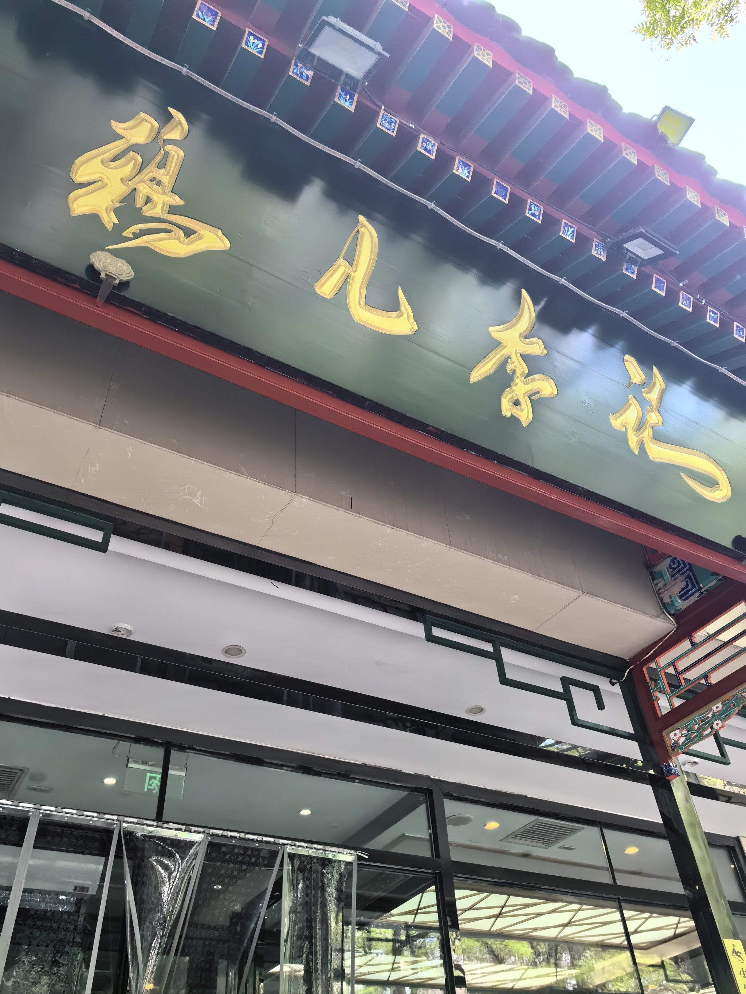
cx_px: 373
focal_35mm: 27
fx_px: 776
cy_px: 497
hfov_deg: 51.4
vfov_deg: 65.3
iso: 50
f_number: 2
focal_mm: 5.75
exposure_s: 1/500
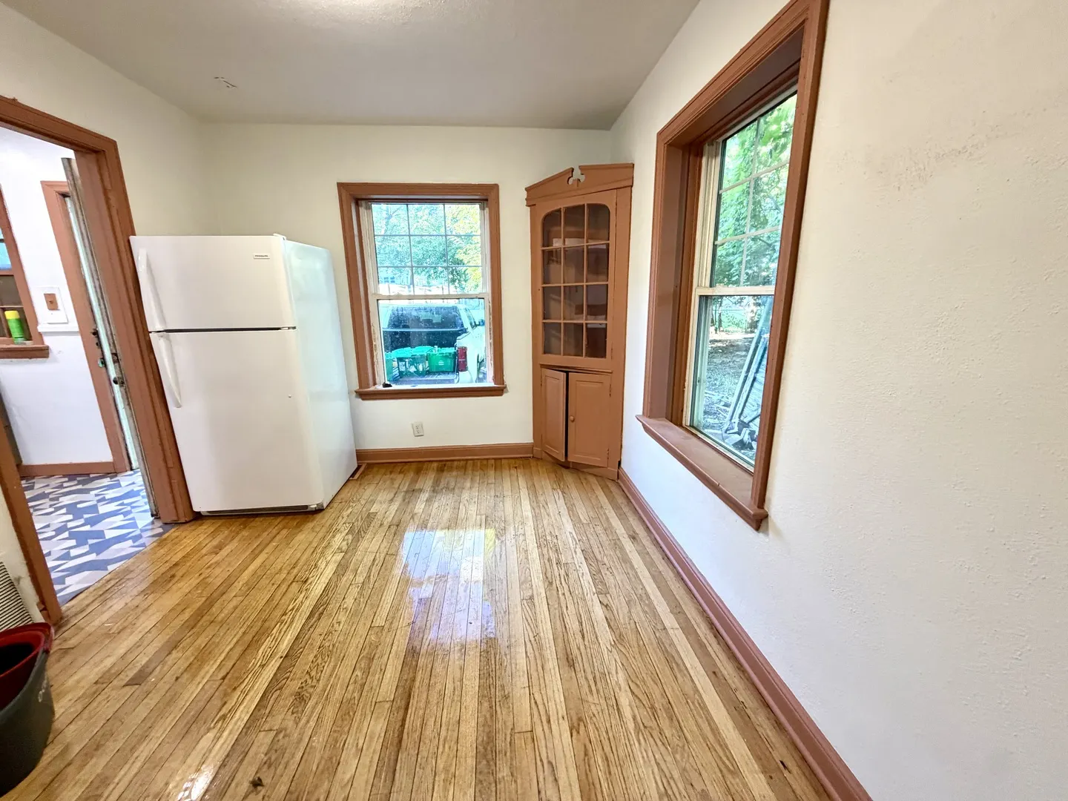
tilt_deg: -14.6
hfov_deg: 102.1
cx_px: 534
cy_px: 400
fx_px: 432
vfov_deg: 85.7
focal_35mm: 14
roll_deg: +1.0
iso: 320
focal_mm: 2.22
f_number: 2.2
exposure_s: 1/60
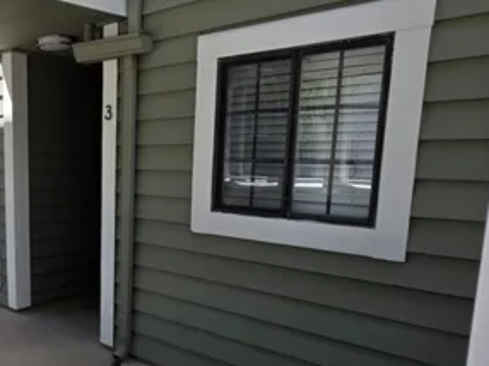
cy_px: 241
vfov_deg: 41.3
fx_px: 480
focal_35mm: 34
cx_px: 69
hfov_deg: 49.4
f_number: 1.9
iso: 40
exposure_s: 1/601
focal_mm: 2.2
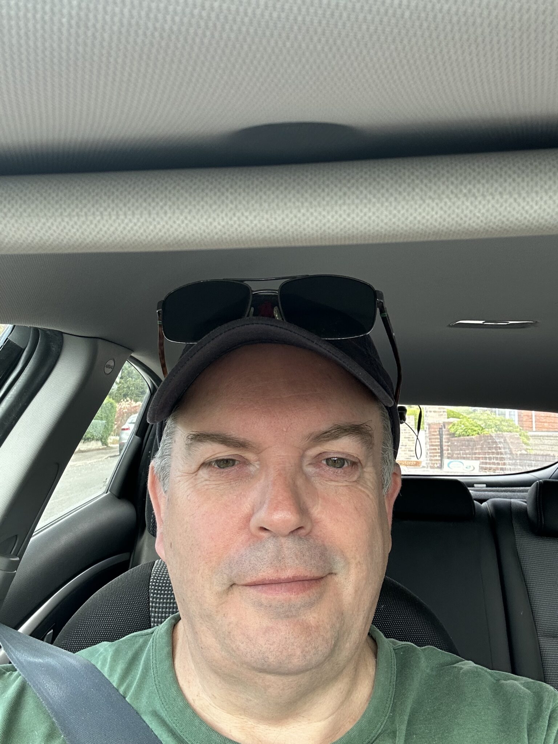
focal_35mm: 30
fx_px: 645
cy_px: 372
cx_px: 279
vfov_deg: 60.0
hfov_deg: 46.8
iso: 40
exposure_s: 1/121
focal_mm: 2.69
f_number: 1.9
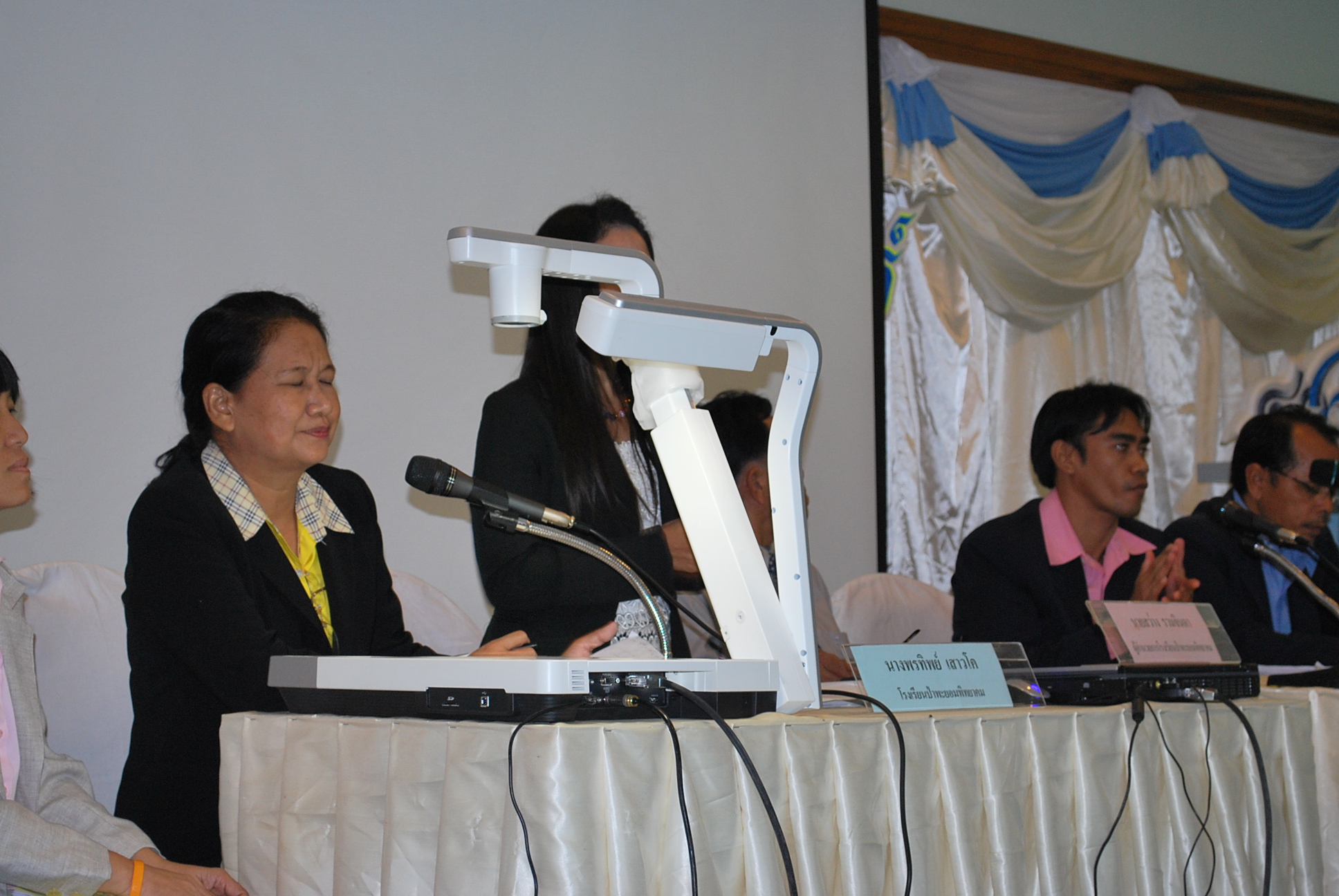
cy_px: 448
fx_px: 2681
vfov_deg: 19.0
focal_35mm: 72
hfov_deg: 28.0
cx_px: 670
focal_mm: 48
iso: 400
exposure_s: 1/40
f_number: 5.6
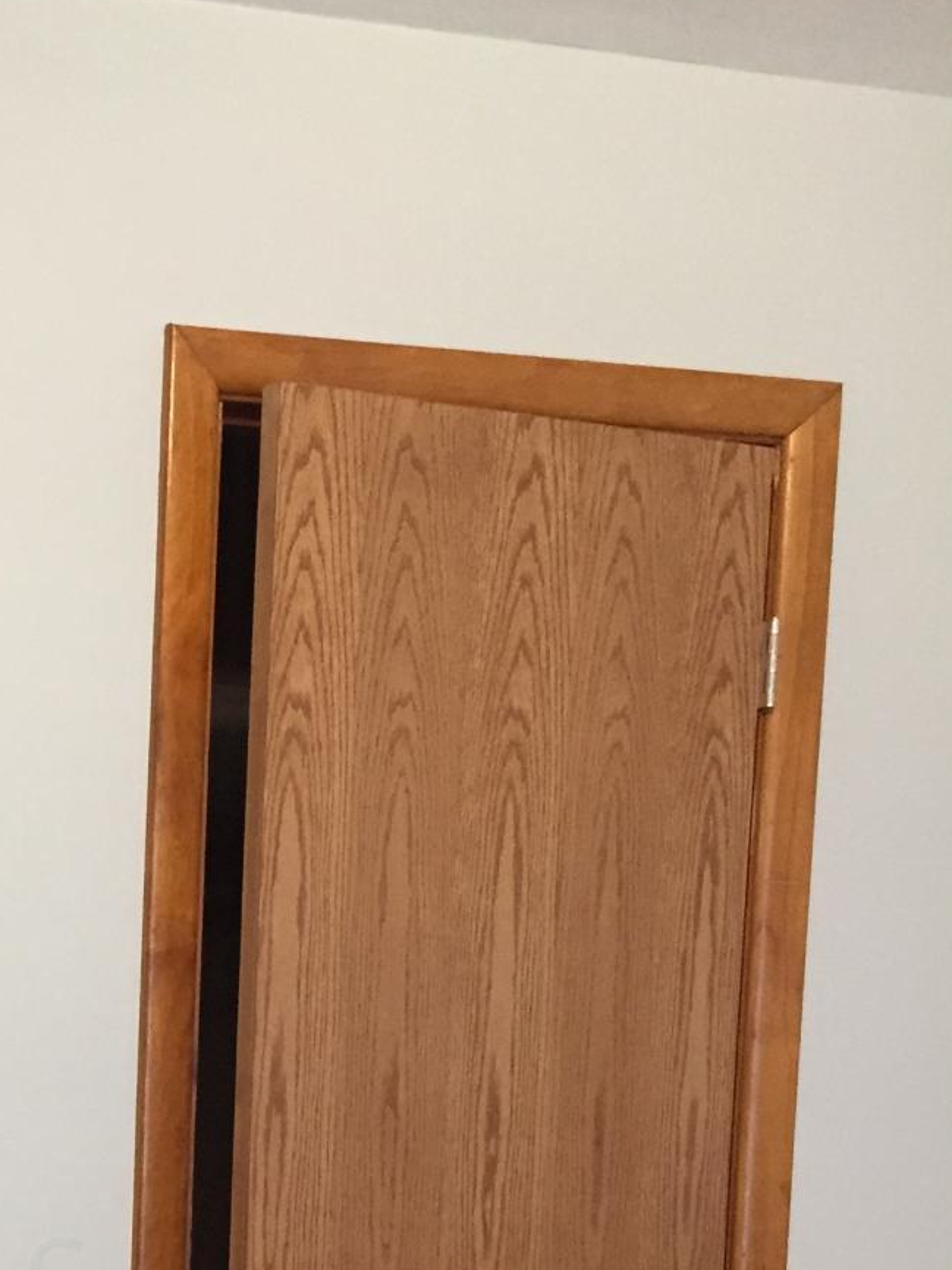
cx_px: -139
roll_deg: -1.2
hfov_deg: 20.7
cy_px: 1282
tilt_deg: -6.4
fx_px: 2458
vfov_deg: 27.3
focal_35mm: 67
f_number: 2.2
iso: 200
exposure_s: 1/30
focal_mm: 4.15
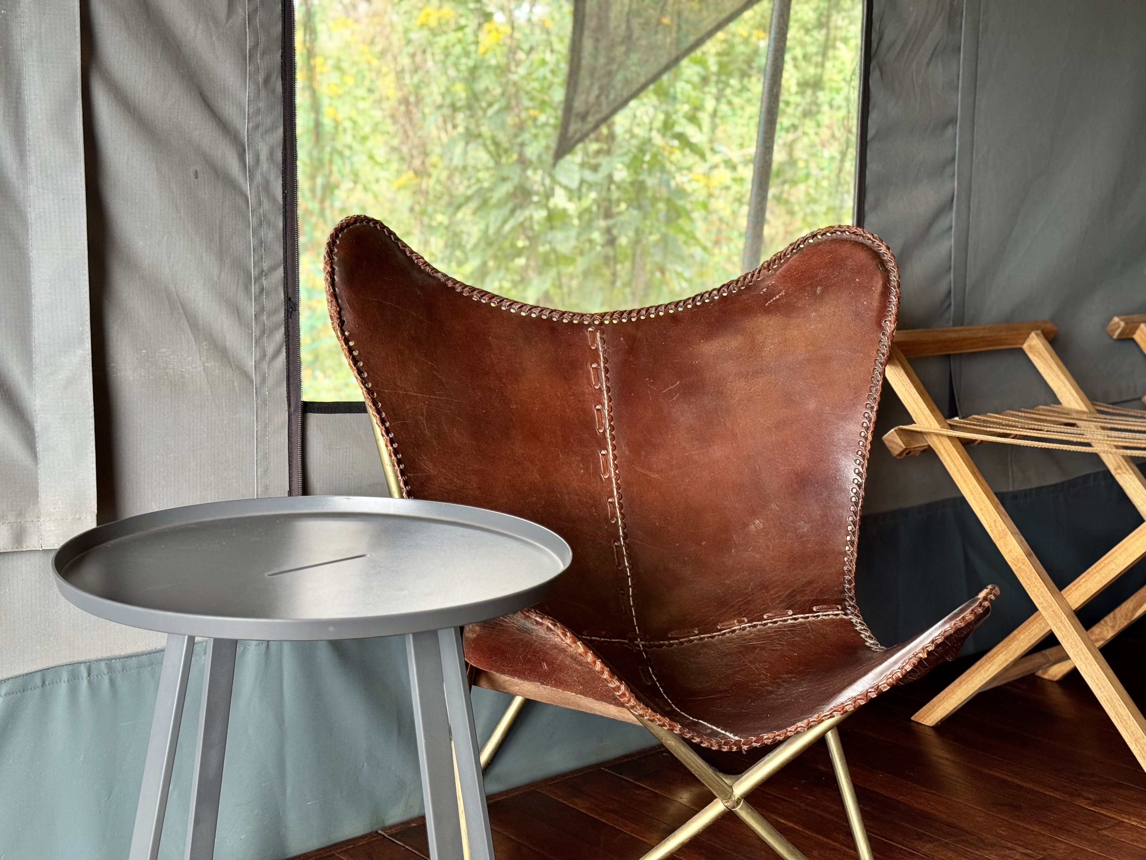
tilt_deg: -9.2
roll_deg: -0.7
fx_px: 1589
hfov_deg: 39.7
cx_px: 573
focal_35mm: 48
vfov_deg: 30.3
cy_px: 430
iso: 200
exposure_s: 1/60
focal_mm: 6.76
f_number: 1.78
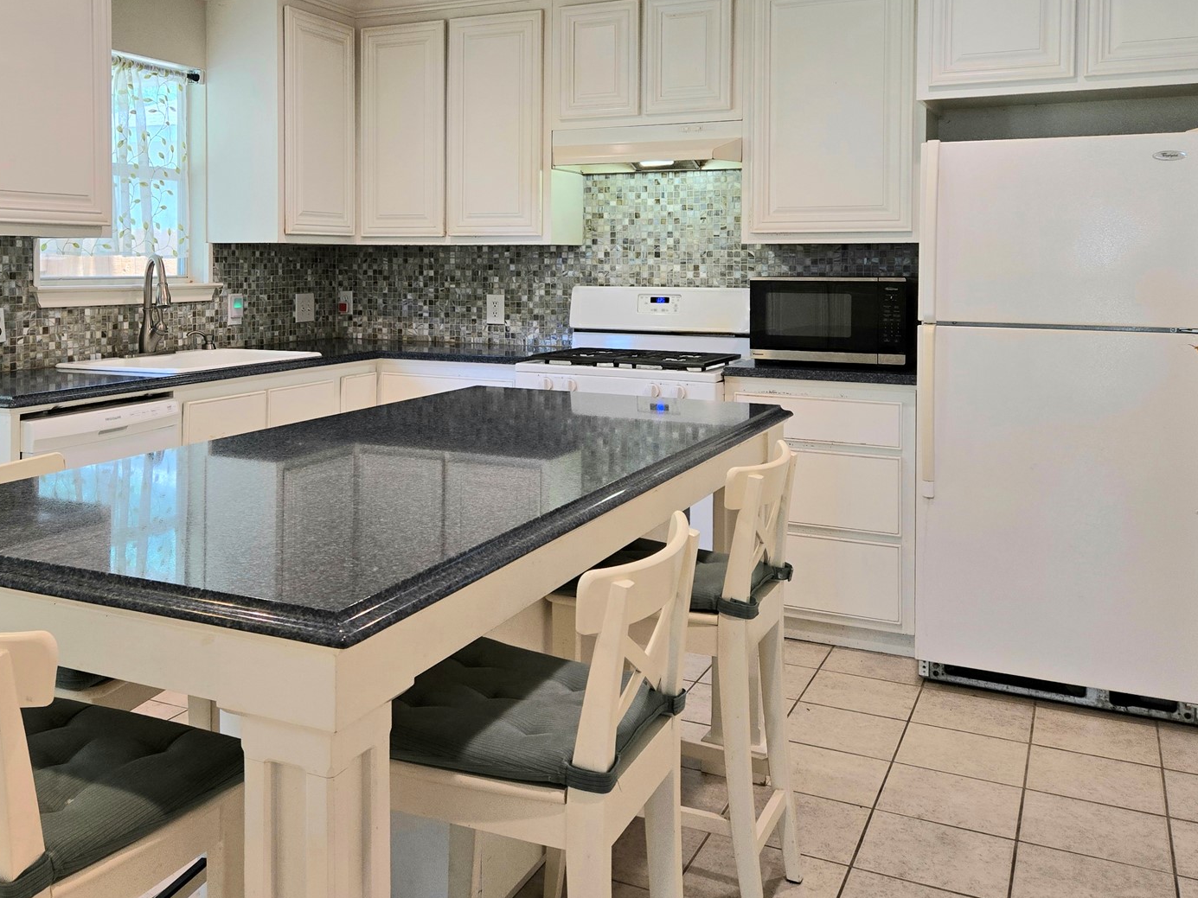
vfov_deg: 41.1
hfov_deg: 53.4
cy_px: 280
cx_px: 458
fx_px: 1177
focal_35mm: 34
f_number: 1.8
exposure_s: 1/120
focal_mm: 5.4
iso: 100
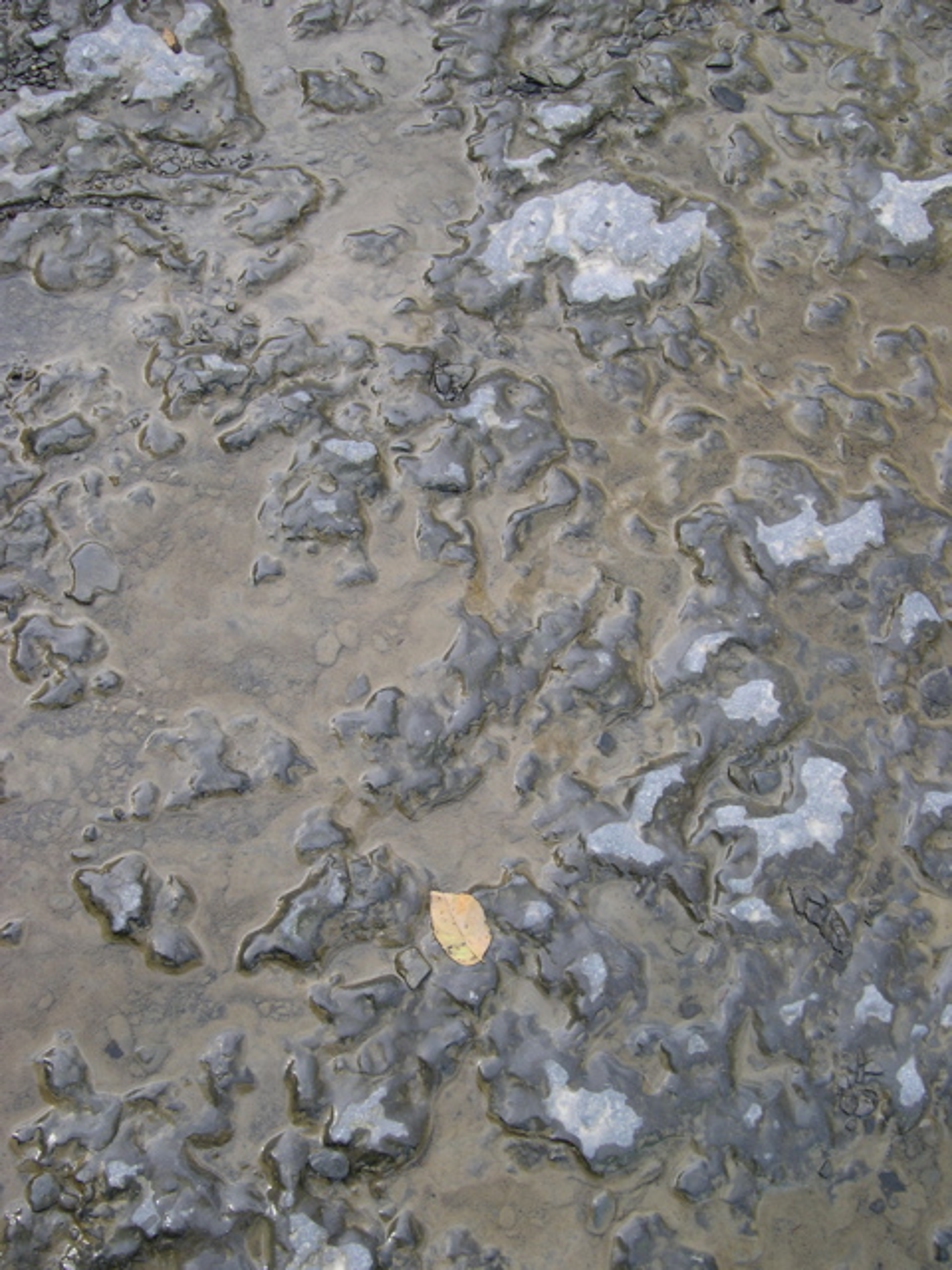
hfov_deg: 37.7
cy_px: 635
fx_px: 1393
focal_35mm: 38
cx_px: 476
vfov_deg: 49.0
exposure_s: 1/164
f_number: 2.8
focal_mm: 8
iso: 100
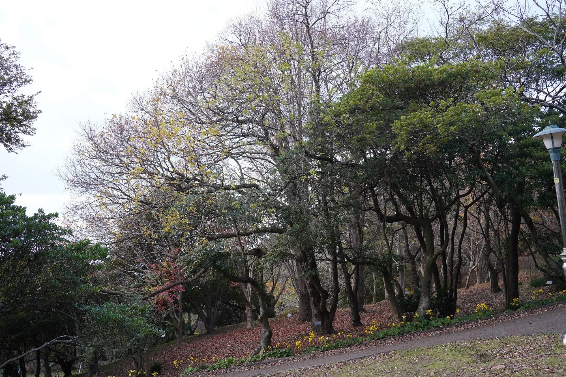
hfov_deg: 54.4
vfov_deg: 37.9
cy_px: 188
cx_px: 283
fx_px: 550
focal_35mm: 35
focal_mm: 35
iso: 3200
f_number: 8
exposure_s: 1/100
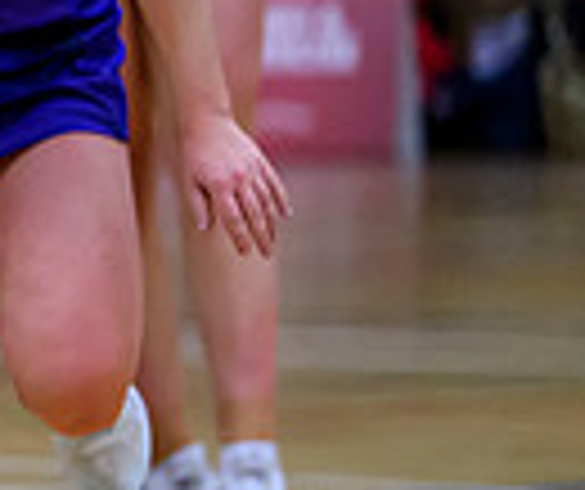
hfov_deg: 2.6
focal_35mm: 736
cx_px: -983
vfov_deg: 2.2
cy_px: -41
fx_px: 12985
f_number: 2.8
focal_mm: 140
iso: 4000
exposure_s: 1/1000
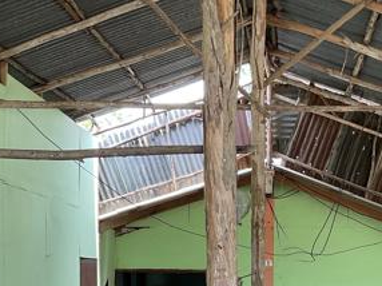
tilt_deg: -1.3
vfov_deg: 21.1
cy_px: 287
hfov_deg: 28.3
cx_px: 313
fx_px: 739
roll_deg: +1.8
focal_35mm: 67
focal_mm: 3
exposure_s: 1/100
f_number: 1.8
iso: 32
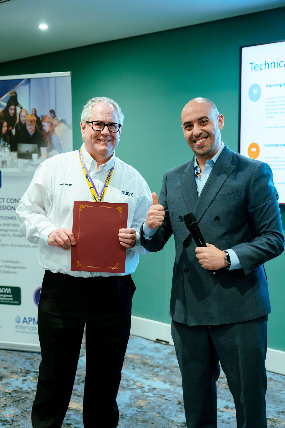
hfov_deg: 28.1
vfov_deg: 41.1
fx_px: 570
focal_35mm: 48
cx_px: 142
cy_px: 214
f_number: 2.8
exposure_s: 1/200
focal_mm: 48
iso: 2500
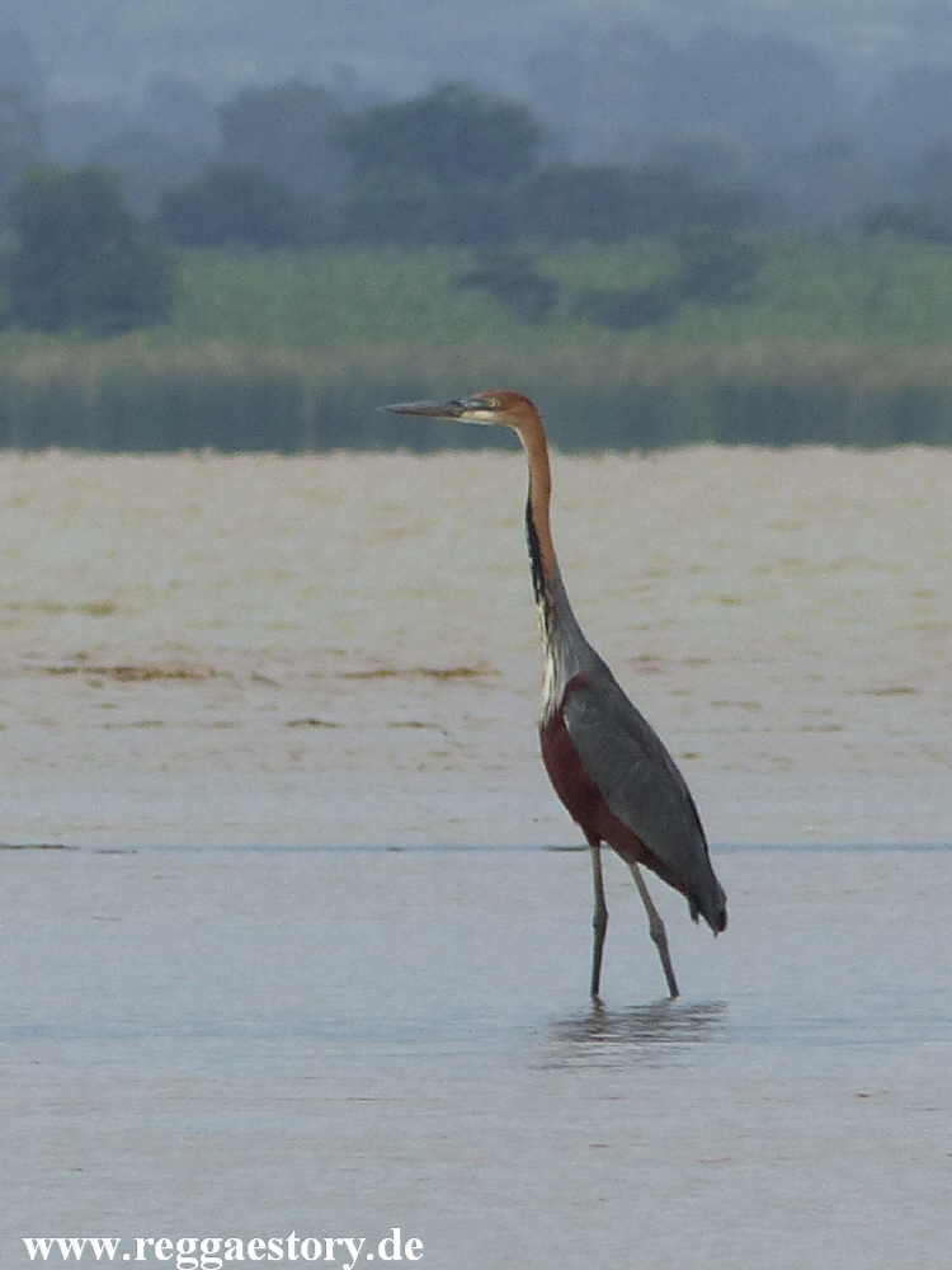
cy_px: 635
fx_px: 22001
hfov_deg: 2.5
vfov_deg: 3.3
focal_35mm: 600
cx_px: 476
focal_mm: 108
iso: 100
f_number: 4
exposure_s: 1/800
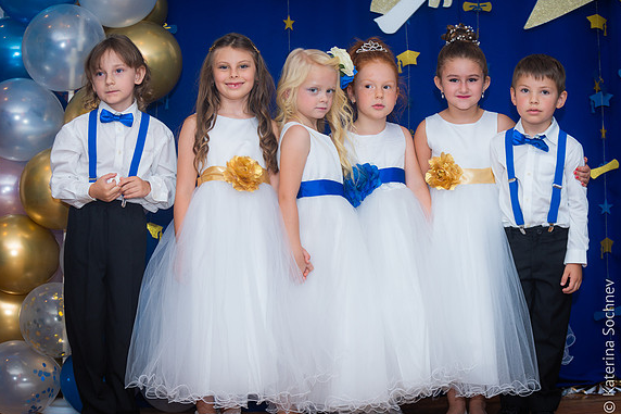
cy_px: 209
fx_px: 1224
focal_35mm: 71
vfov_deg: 19.2
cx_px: 309
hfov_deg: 28.5
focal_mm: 70
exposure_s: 1/200
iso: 320
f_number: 3.5
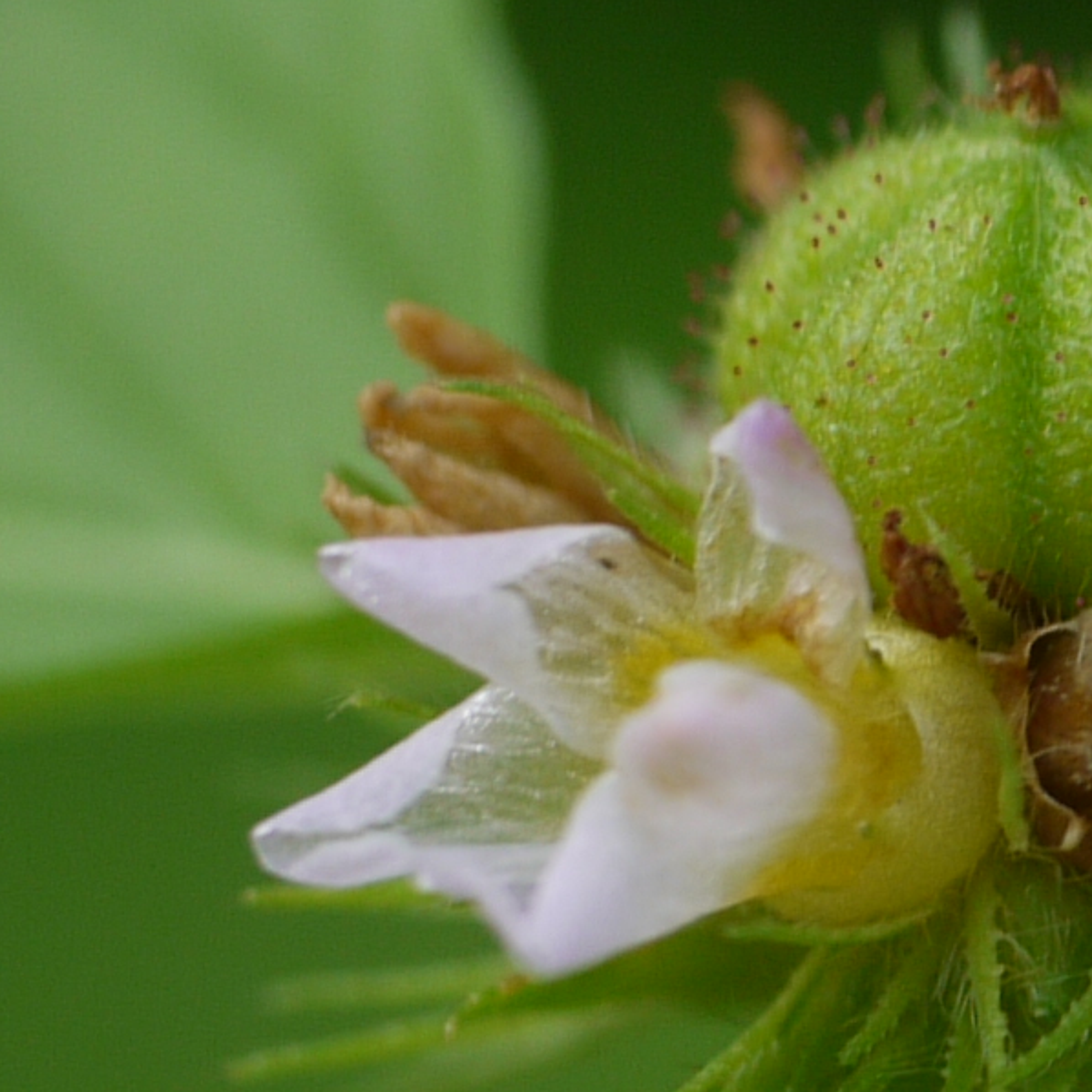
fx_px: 19237
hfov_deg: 3.2
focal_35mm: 539
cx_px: 1702
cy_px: 845
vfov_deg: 3.3
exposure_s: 1/200
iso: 100
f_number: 3.5
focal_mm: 45
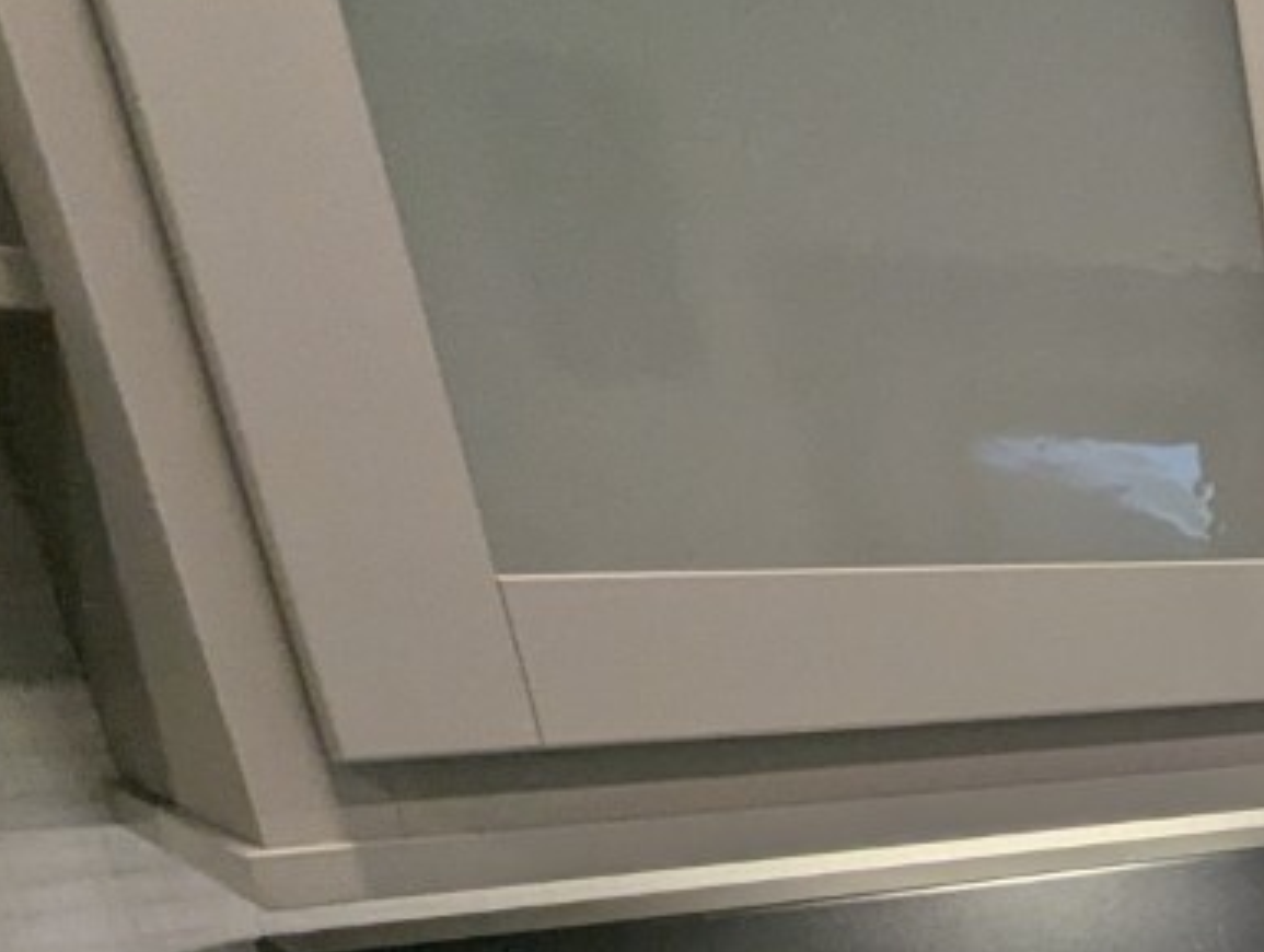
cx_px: 2142
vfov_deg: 21.6
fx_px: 2121
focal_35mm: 58
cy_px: 1392
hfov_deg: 22.8
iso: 105
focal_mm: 2.35
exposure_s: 1/100
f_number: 2.2
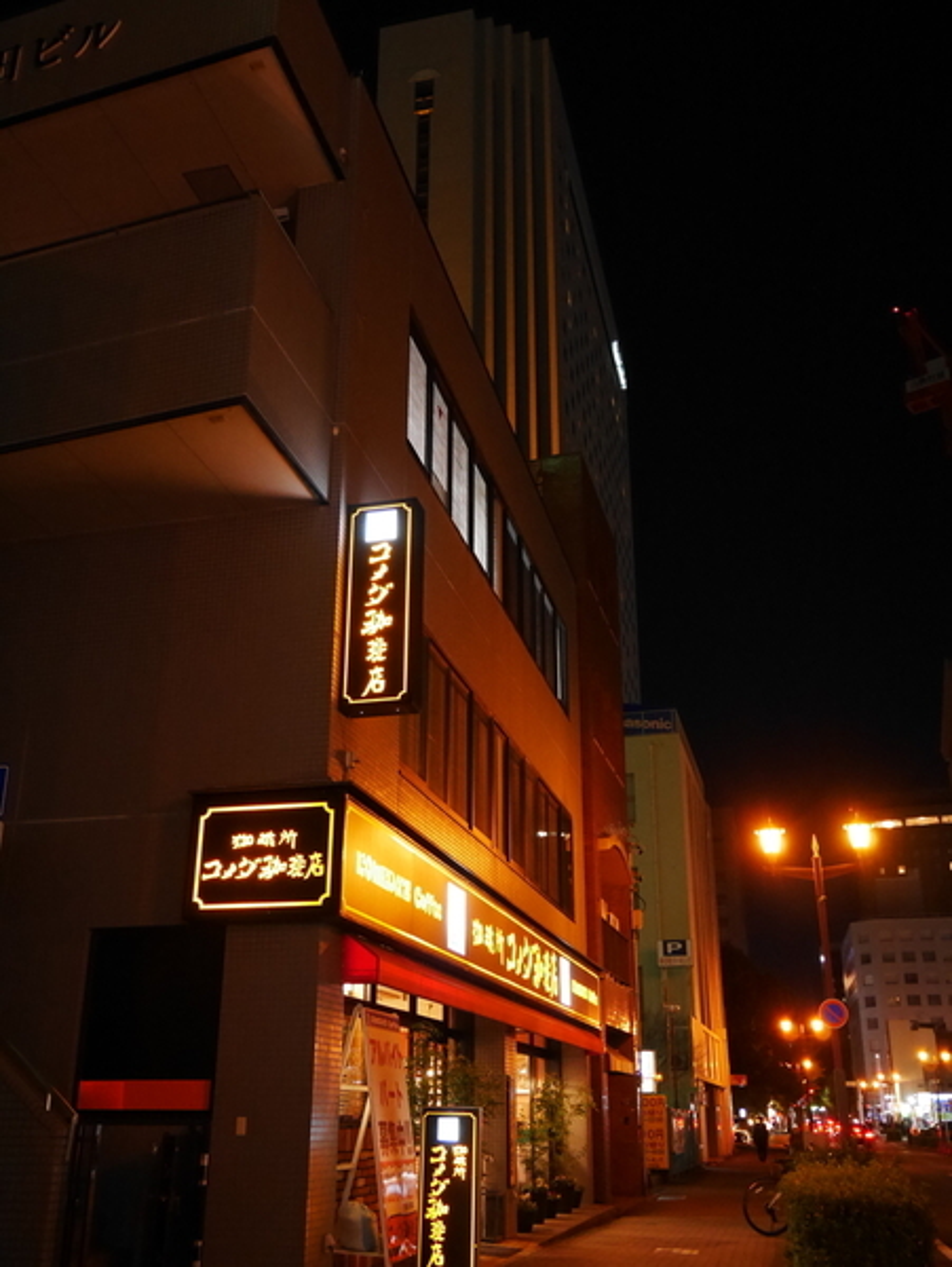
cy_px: 634
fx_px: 1245
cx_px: 476
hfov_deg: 41.8
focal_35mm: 34
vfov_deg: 53.9
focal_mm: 17
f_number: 4
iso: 3200
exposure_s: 1/25
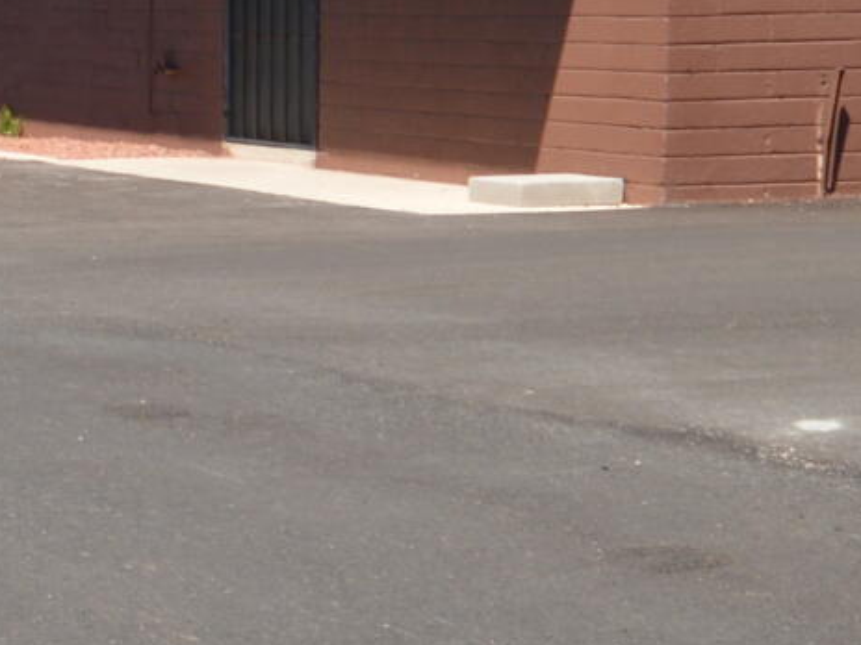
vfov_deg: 12.2
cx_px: -880
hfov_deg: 13.7
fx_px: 3012
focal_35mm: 121
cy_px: 232
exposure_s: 1/200
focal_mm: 13
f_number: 8
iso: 100
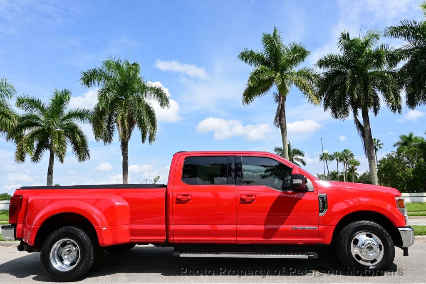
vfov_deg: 53.1
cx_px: 213
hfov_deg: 73.8
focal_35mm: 24
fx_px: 284
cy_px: 142
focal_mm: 16
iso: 100
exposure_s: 1/250
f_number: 8
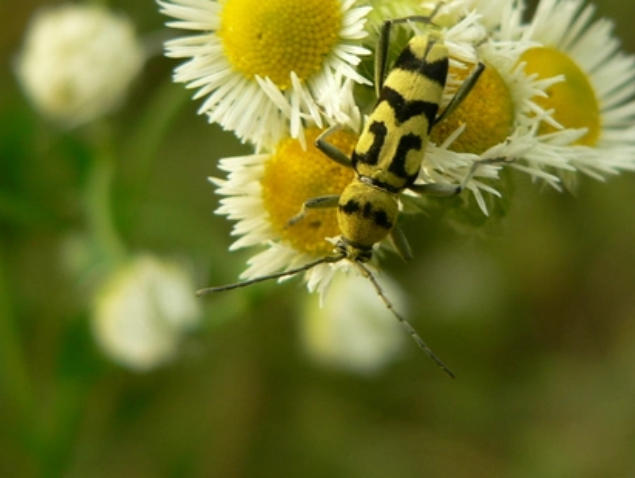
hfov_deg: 20.0
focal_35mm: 98
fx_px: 1799
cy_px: 173
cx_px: 385
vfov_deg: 15.1
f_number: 3.3
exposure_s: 1/160
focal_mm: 10.5
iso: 80
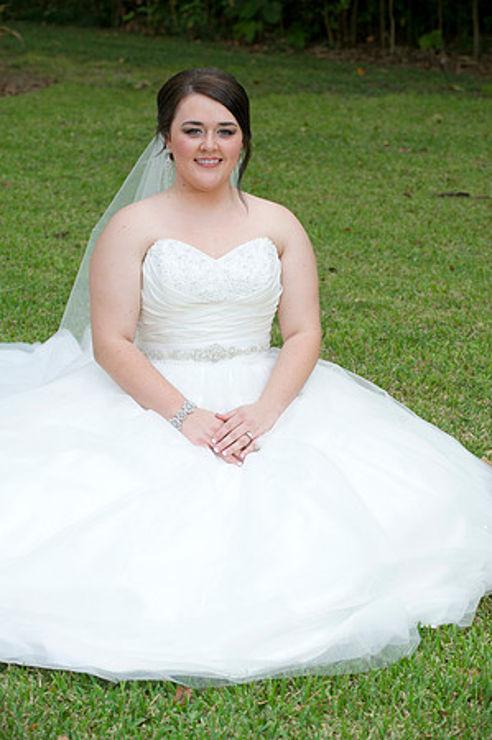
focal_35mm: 105
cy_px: 370
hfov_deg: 13.0
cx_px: 246
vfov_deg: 19.5
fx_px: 2157
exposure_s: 1/125
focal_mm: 105
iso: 320
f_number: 6.3
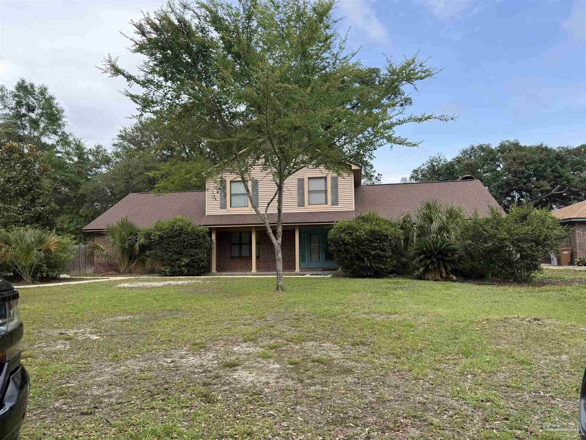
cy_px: 220
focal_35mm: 24
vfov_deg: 56.8
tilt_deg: +4.2
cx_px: 293
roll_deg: +1.7
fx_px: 406
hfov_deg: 71.6
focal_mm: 6.76
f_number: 1.78
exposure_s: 1/2000
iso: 80
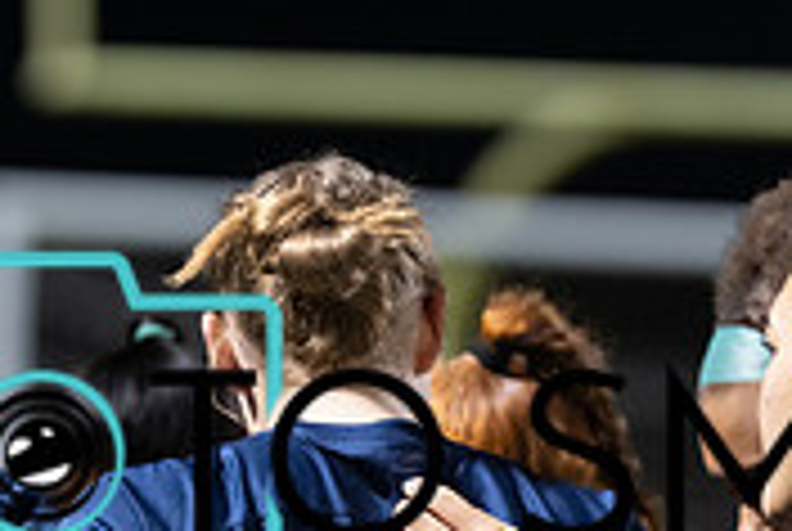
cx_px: -99
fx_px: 13398
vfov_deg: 2.3
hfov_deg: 3.4
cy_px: 466
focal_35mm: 608
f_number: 2.8
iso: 2500
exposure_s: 1/250
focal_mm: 185
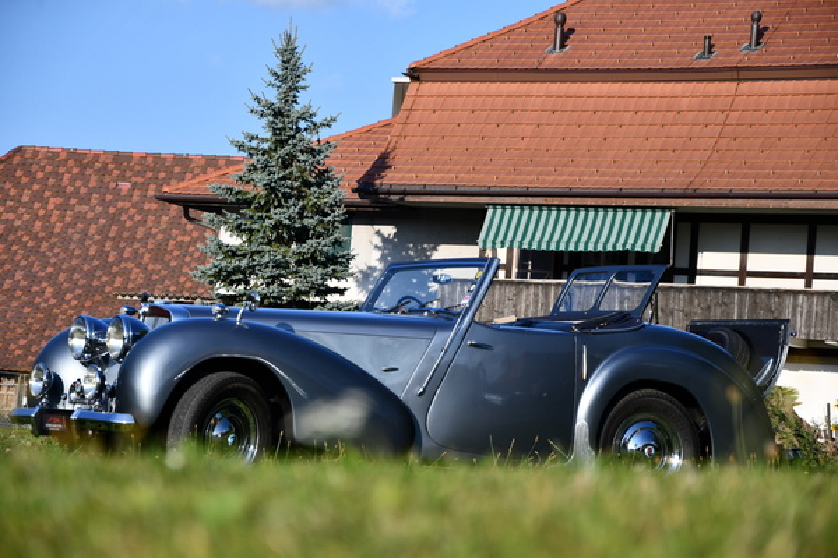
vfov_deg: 10.2
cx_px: 419
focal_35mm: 135
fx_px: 3142
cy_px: 279
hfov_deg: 15.2
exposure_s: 1/250
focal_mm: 90
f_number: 5.6
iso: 200
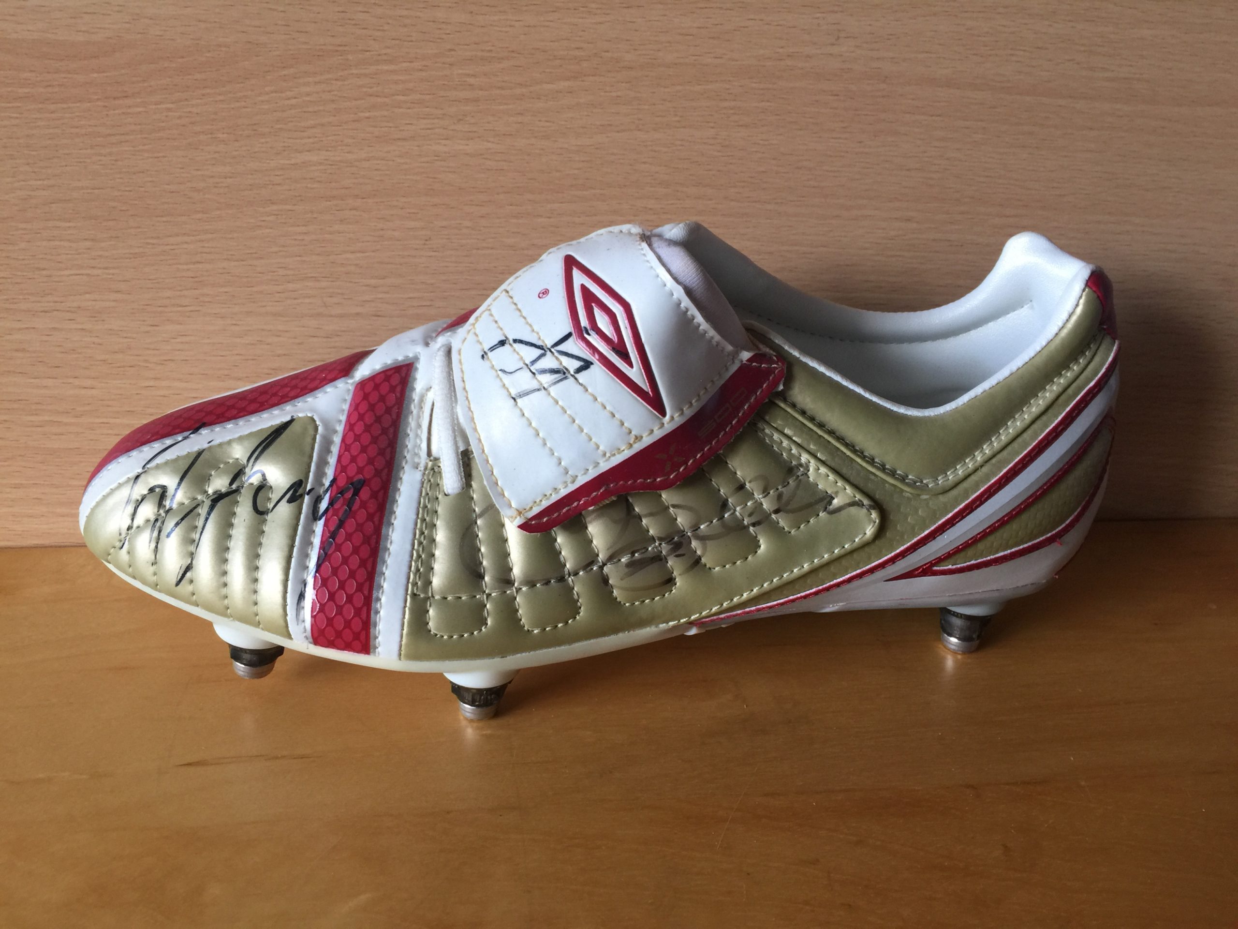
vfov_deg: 48.2
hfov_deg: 61.7
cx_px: 619
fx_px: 1037
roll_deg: -1.9
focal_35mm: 29
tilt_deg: -23.8
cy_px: 464
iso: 40
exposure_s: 1/17
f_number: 2.2
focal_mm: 4.15
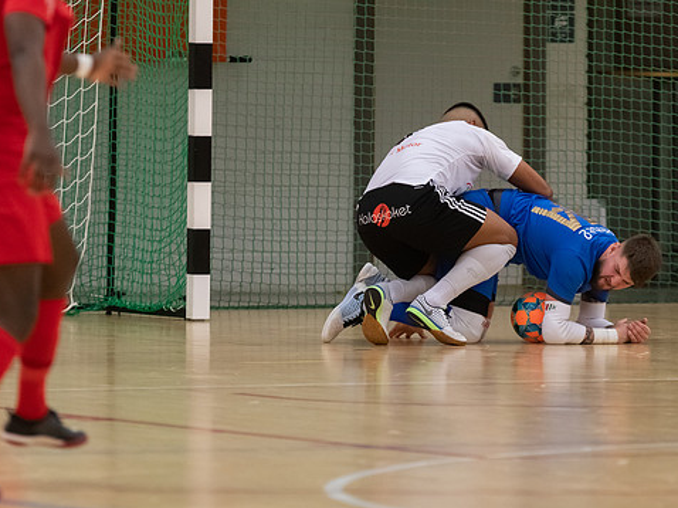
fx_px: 8026
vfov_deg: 3.6
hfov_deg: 4.8
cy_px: 365
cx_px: 518
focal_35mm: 410
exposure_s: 1/800
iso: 800
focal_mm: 175
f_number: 3.2
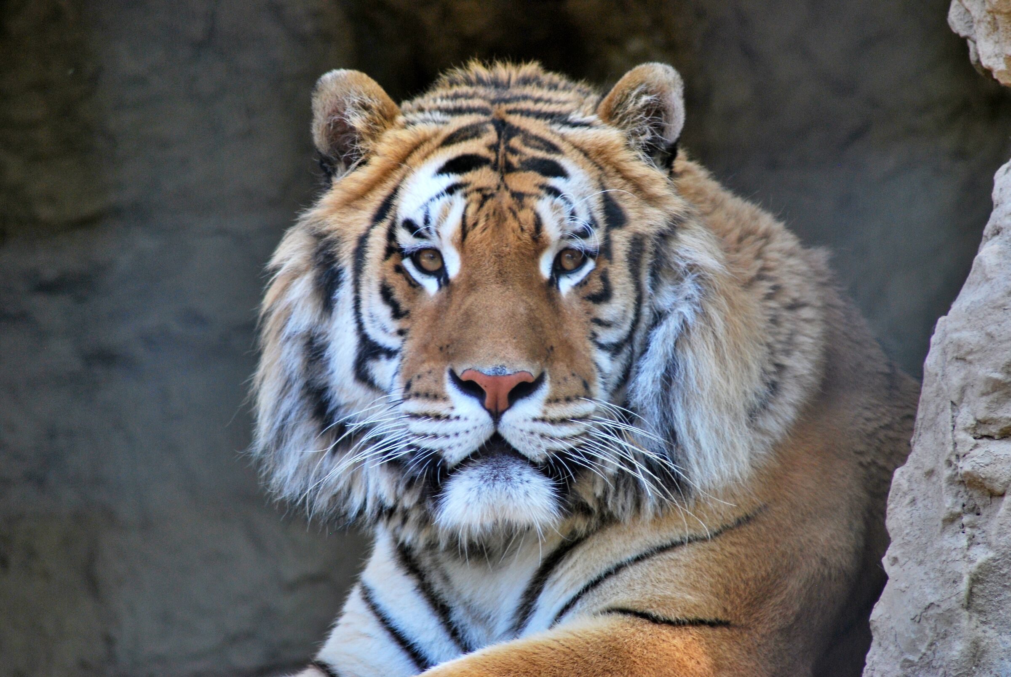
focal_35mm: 450
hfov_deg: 4.6
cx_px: 506
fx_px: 12654
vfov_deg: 3.1
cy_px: 338
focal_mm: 300
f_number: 5.6
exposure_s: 1/200
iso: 400
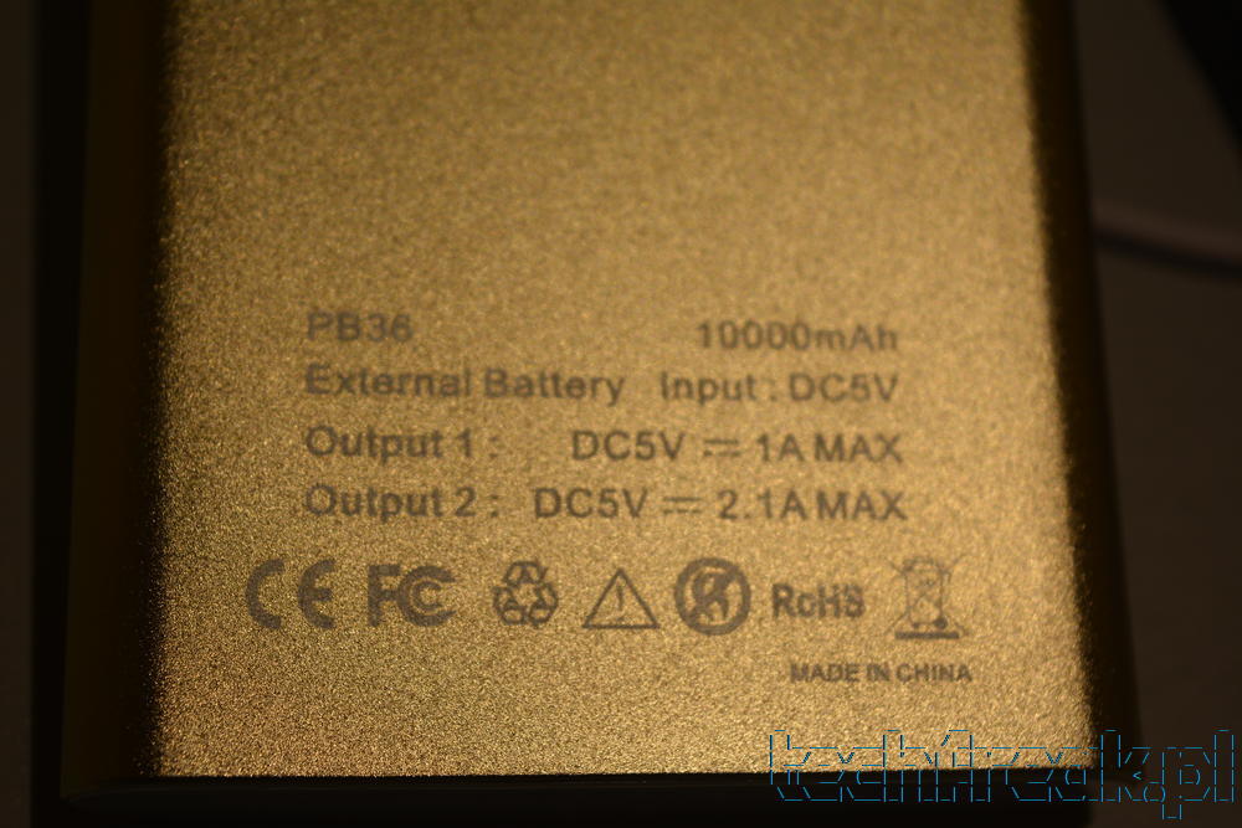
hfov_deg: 28.1
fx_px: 2484
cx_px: 621
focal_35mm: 72
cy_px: 414
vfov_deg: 18.9
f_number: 7.1
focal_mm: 48
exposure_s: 1/200
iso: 200
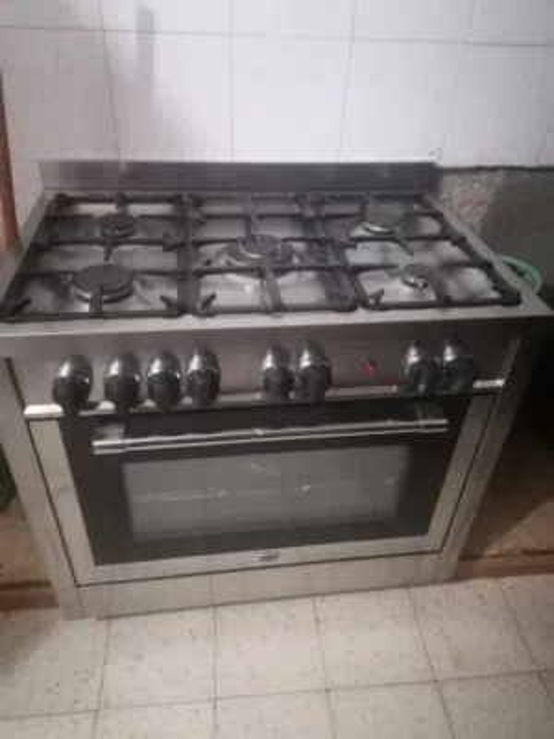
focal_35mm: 27
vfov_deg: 65.3
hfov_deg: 51.4
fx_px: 576
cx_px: 277
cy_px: 370
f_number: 1.8
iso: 1600
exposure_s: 1/20
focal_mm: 5.3
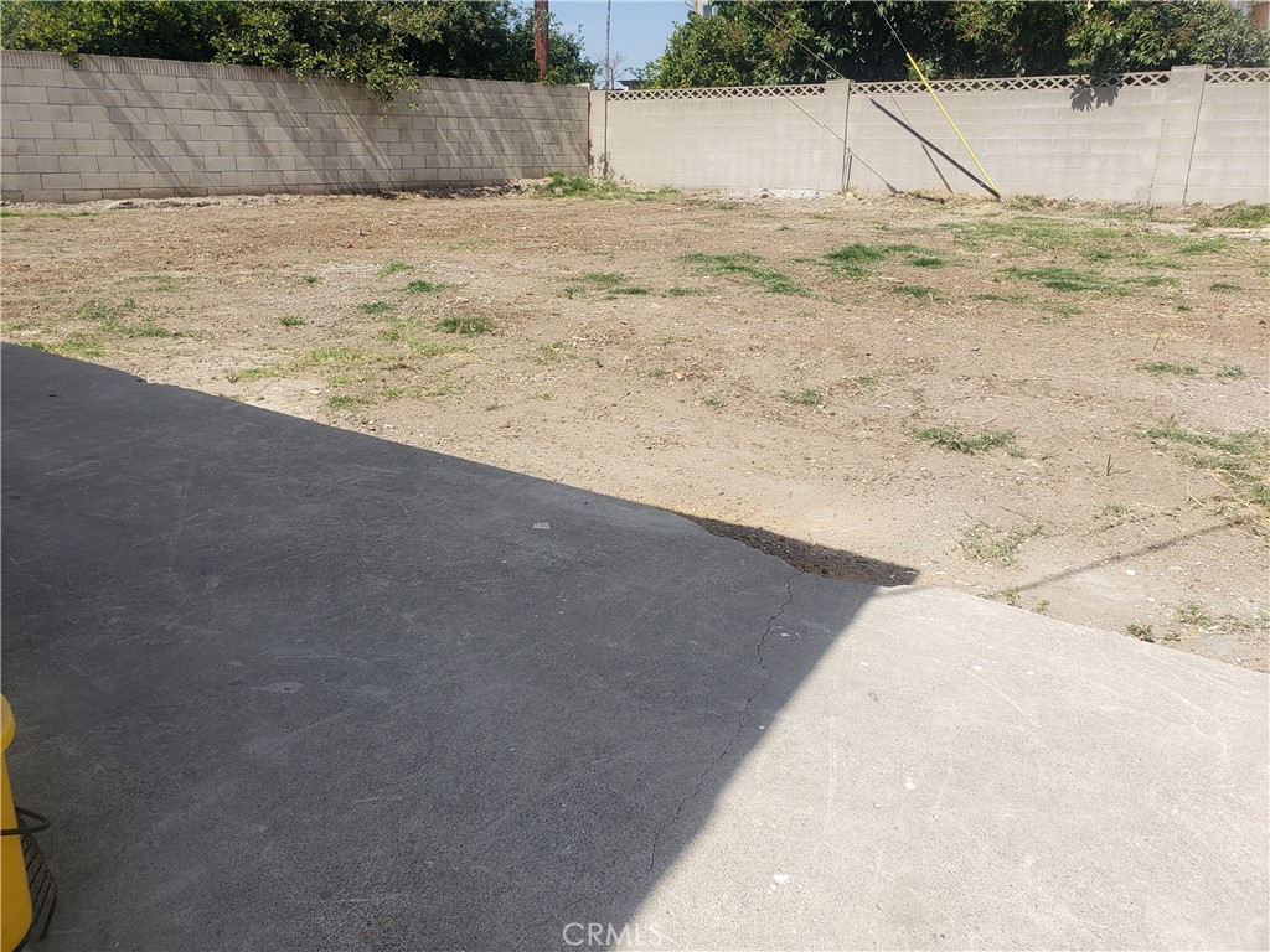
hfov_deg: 67.3
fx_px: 954
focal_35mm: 26
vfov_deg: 53.1
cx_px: 635
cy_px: 476
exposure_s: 1/1337
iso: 50
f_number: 2.4
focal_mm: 4.3
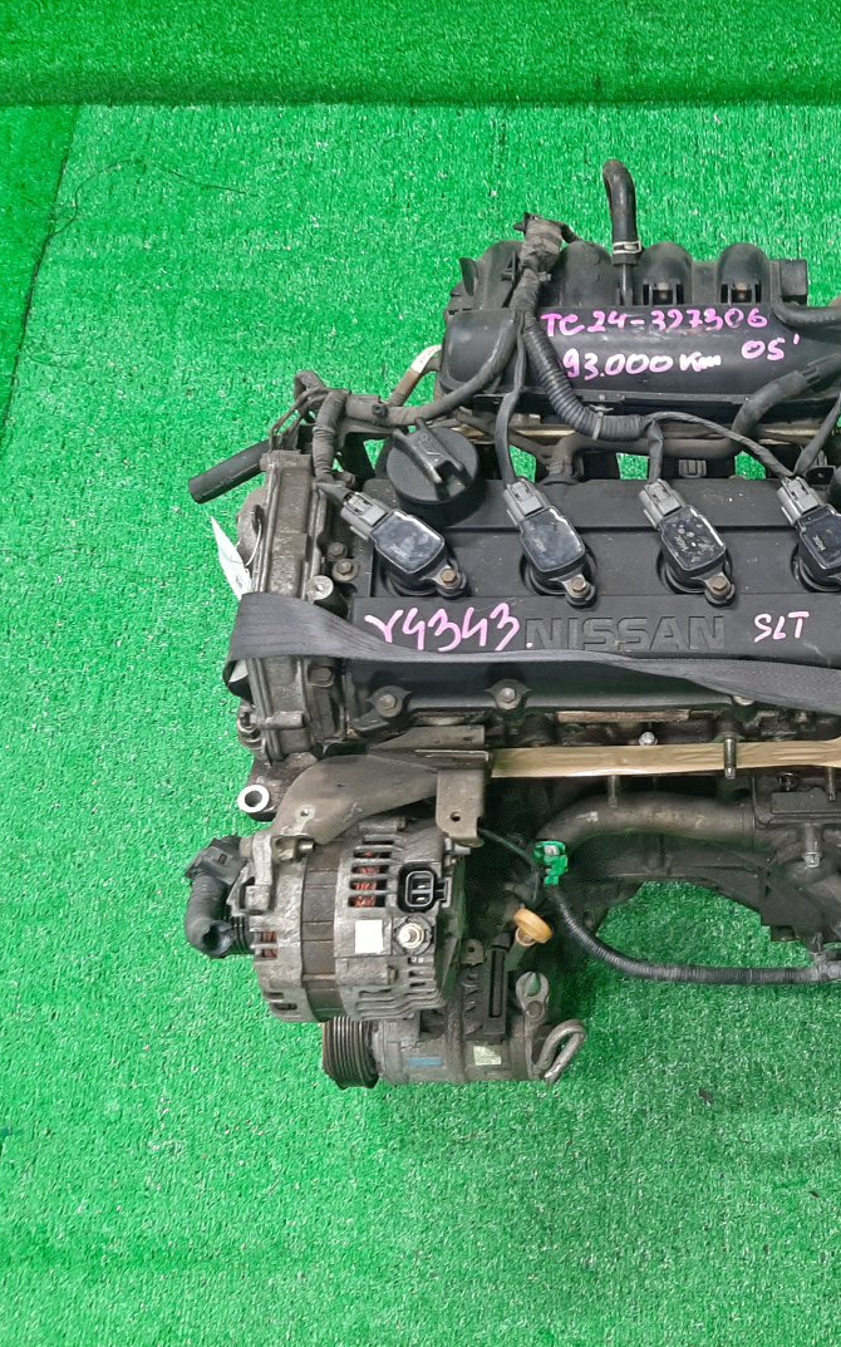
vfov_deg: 52.8
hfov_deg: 32.6
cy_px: 672
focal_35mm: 37
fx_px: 1358
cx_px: 764
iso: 160
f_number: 1.7
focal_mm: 3.93
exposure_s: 1/50
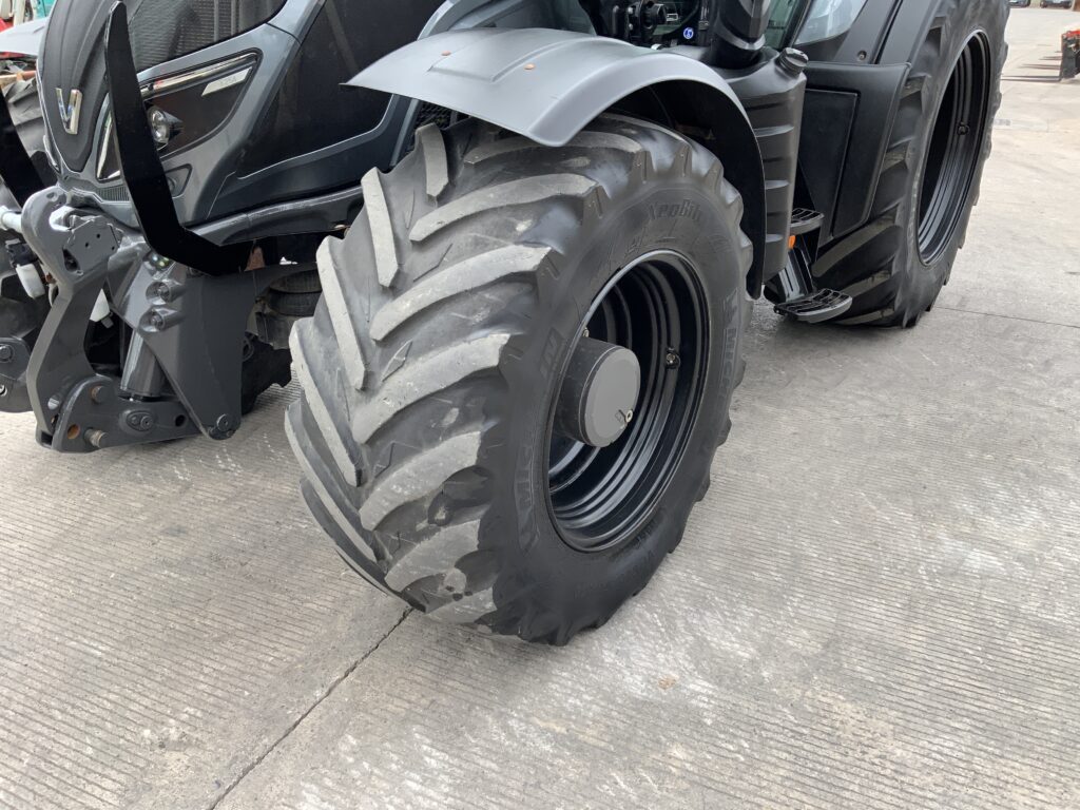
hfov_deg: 61.7
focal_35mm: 29
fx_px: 905
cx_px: 540
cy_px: 405
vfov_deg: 48.2
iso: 16
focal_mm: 3
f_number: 1.8
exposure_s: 1/415
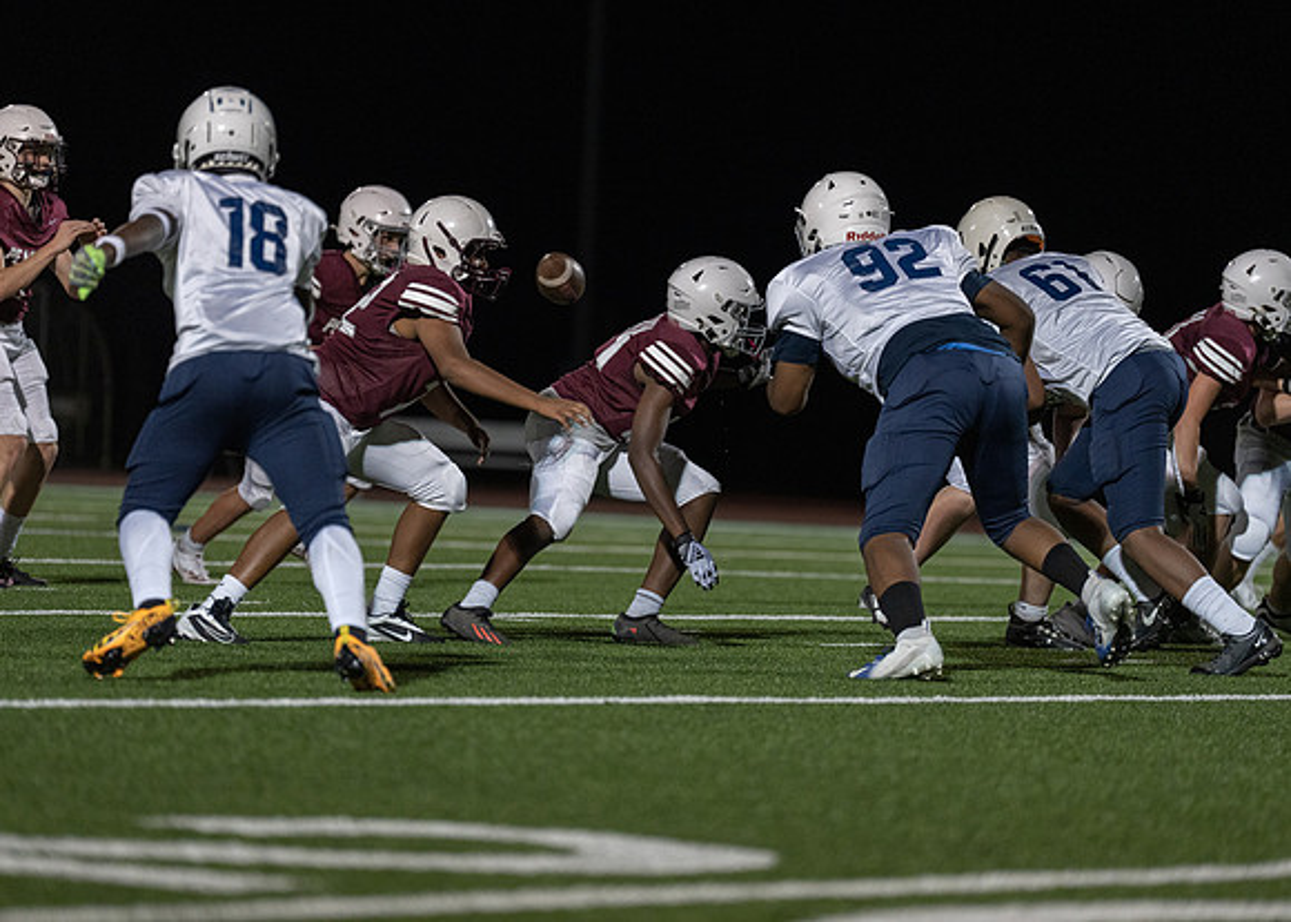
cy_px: 461
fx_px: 7682
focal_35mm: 210
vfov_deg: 6.9
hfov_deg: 9.6
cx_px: 646
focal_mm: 200
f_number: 2.8
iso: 2500
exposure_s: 1/1000
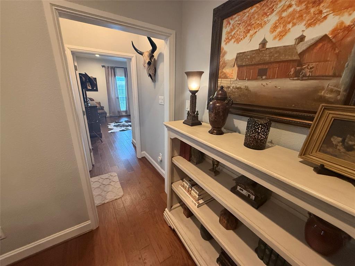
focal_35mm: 14
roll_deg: -0.6
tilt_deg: -17.7
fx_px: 144
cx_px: 178
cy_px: 133
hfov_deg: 102.1
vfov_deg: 85.7
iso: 500
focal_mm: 2.22
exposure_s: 1/60
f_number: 2.2
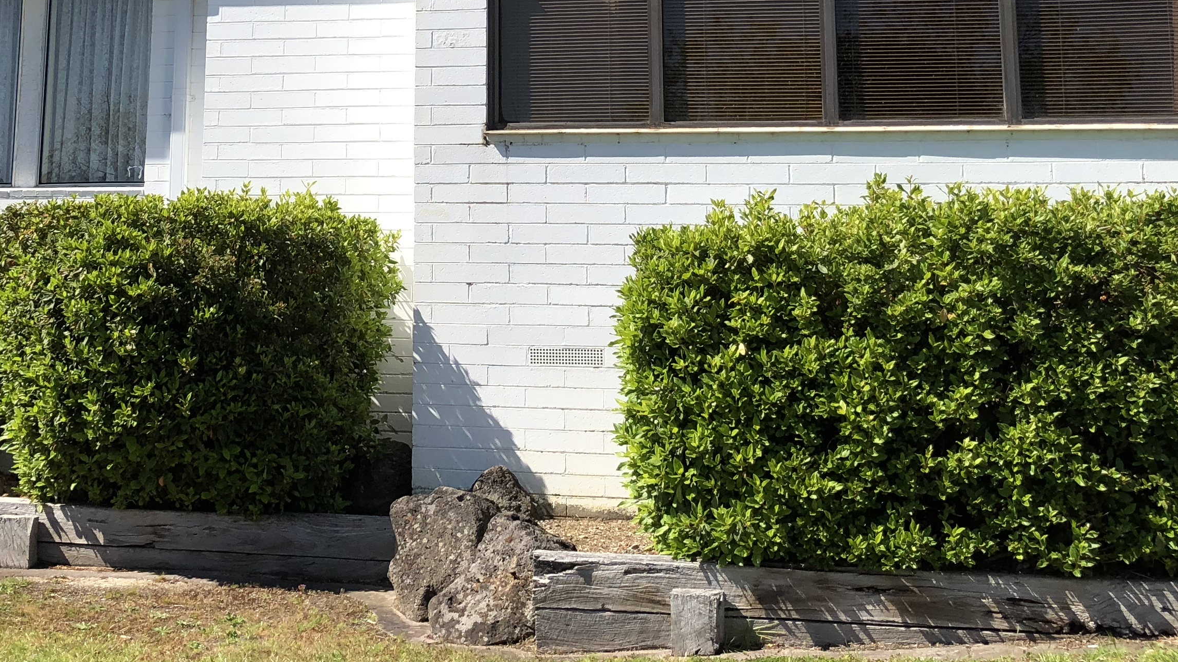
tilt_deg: +8.8
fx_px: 1687
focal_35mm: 54
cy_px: 26
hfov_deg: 38.1
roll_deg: -0.7
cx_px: 396
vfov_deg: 21.6
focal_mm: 3.99
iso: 20
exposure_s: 1/1656
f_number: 1.8
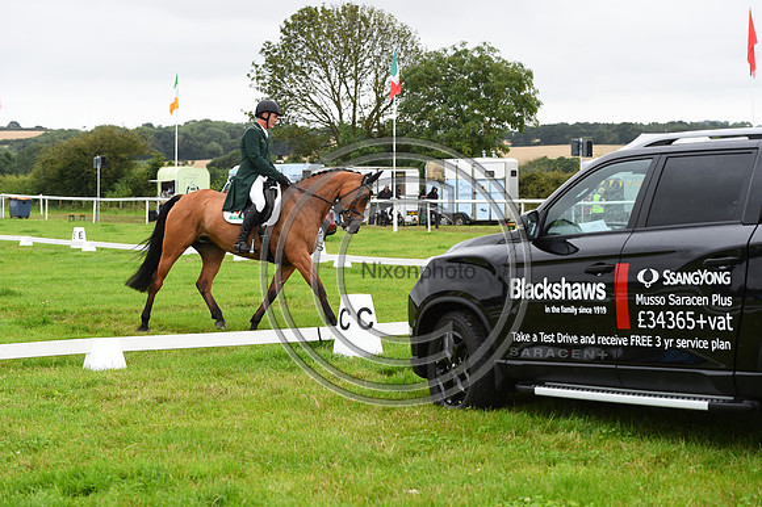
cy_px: 254
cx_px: 381
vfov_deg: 15.9
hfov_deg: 23.7
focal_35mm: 86
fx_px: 1819
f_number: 5.6
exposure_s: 1/1250
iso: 720
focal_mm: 86
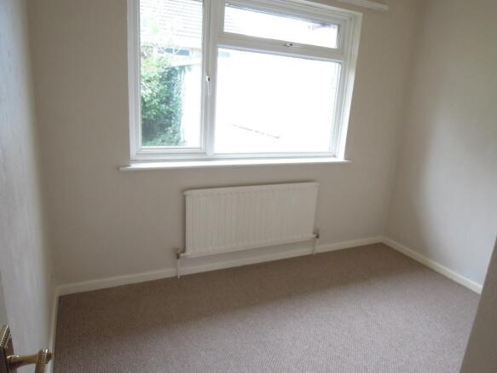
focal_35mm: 24
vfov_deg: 56.8
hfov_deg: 71.6
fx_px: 345
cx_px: 248
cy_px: 186
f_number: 2.8
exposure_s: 1/30
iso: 280
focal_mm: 4.3
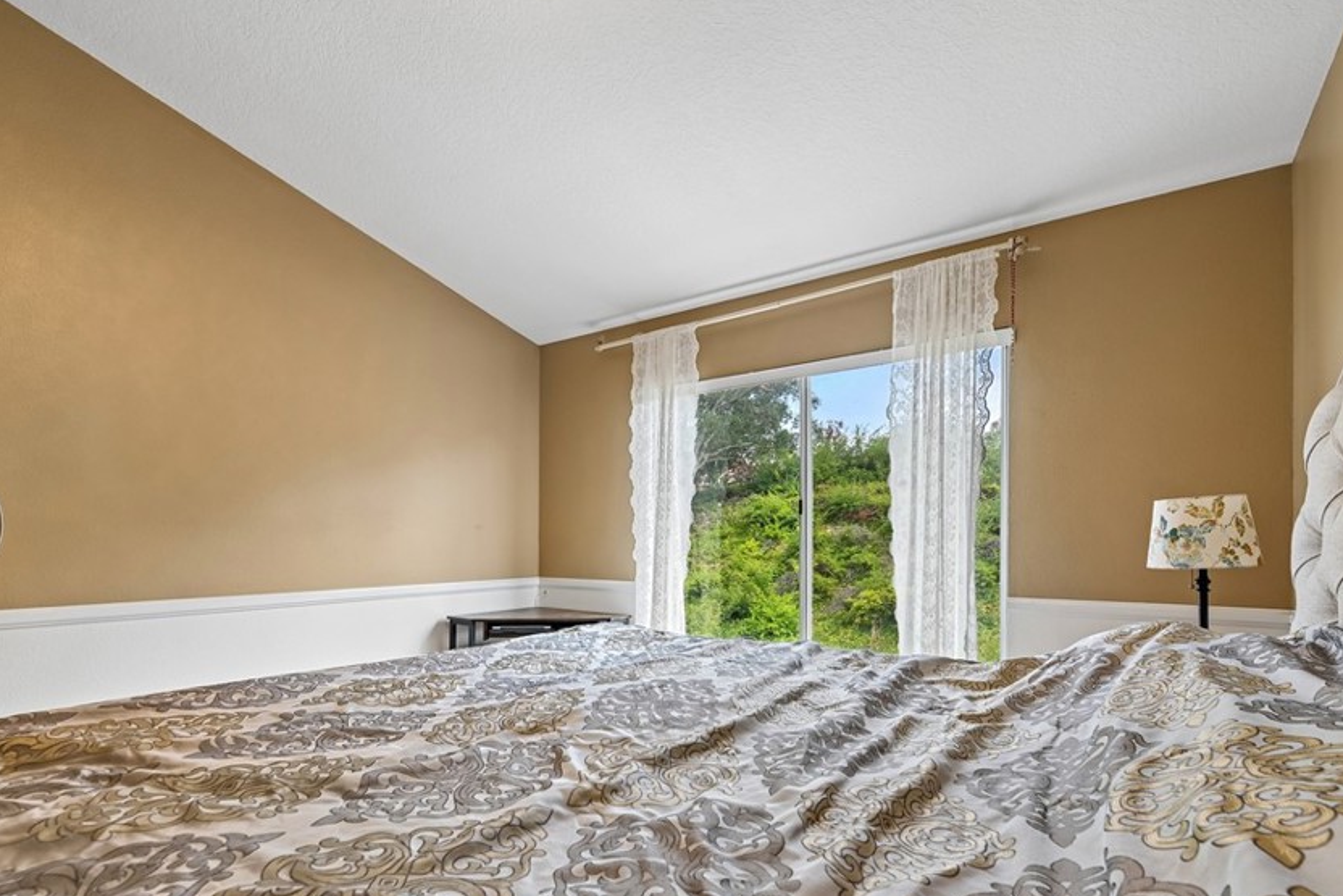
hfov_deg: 96.7
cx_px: 639
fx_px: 597
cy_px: 540
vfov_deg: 72.9
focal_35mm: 16
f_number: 8
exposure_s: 1/10
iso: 250
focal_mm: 13
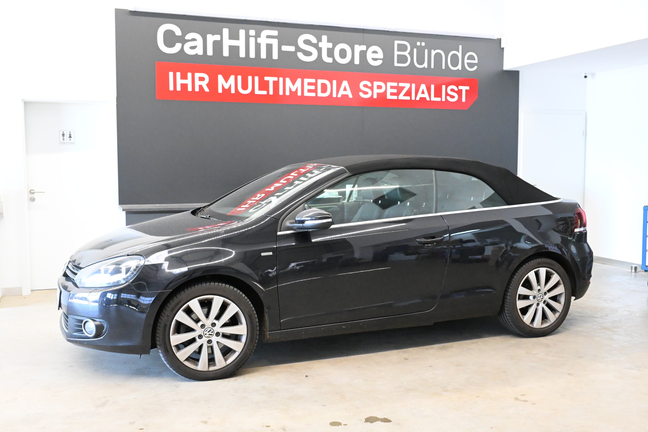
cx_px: 324
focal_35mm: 36
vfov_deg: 36.9
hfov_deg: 53.1
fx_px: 648
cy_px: 216
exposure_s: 1/250
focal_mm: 24
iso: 8000
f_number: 8
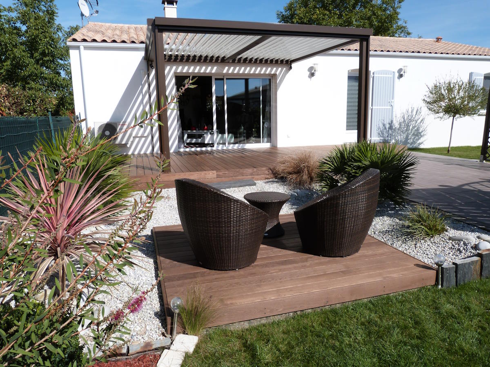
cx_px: 245
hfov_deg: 69.4
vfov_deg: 54.9
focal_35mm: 25
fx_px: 354
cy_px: 184
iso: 100
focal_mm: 4.5
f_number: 5.6
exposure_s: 1/500
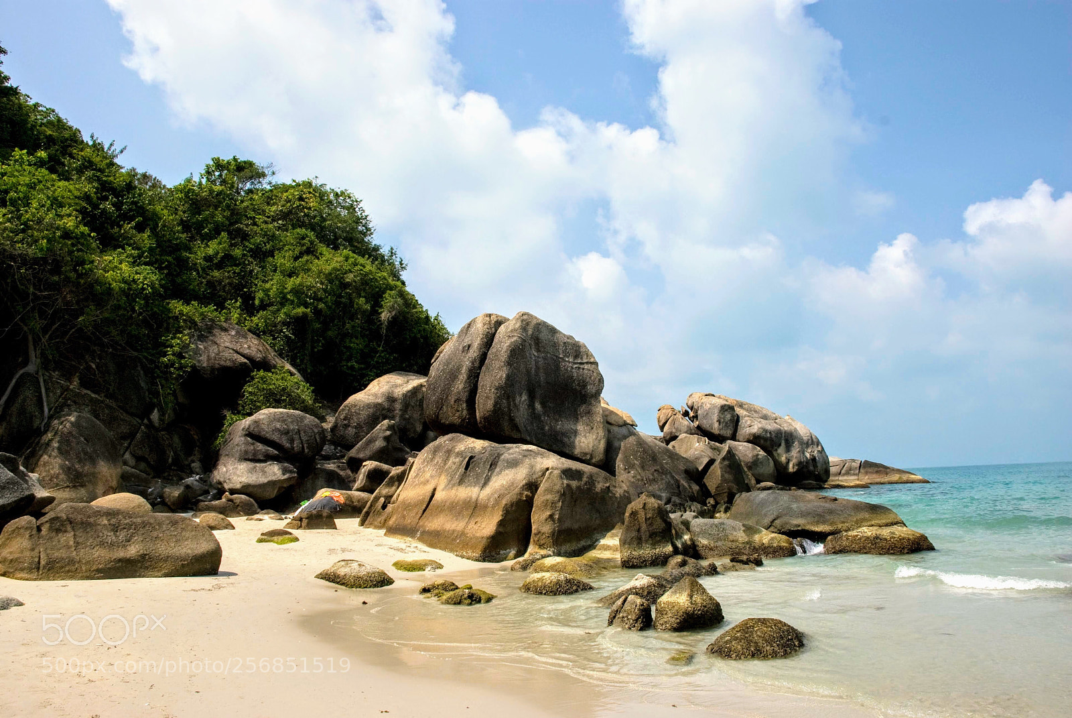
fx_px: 805
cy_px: 359
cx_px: 536
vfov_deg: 48.0
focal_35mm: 27
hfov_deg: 67.3
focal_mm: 18
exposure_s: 1/500
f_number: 11
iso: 160
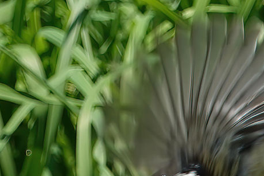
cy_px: 97
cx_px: 222
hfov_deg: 1.8
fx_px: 8612
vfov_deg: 1.2
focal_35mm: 1174
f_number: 4
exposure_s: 1/800
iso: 125
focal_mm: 220
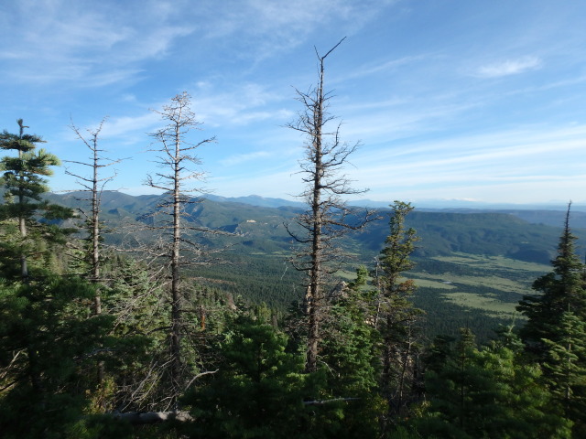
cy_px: 220
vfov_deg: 63.4
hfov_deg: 79.0
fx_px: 356
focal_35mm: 21
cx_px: 293
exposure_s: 1/800
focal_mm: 3.7
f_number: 3.5
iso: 125
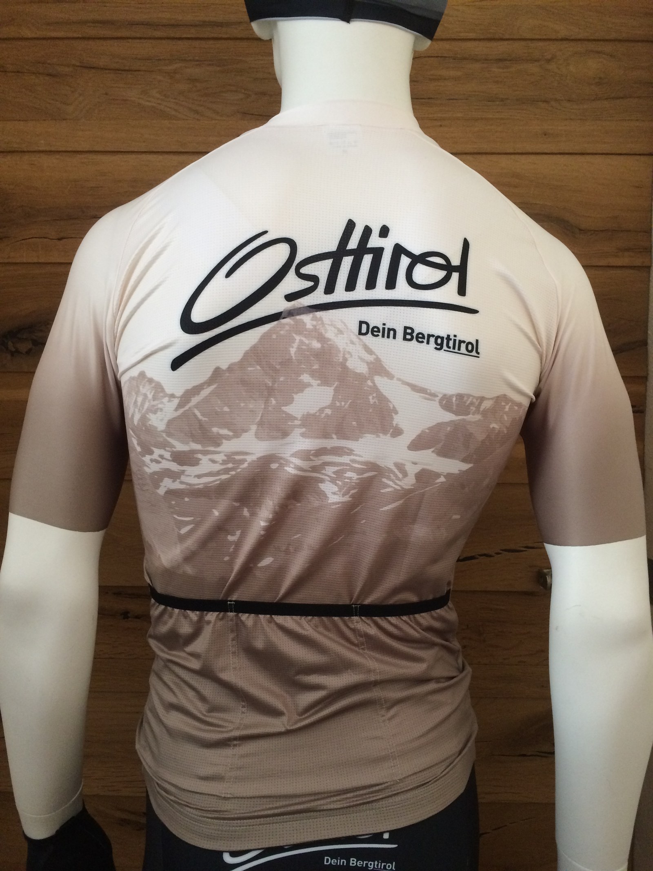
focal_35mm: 29
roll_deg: +0.1
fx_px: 729
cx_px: 326
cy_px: 436
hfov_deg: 48.2
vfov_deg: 61.7
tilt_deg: -4.0
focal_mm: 4.15
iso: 200
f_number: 2.2
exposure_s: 1/33
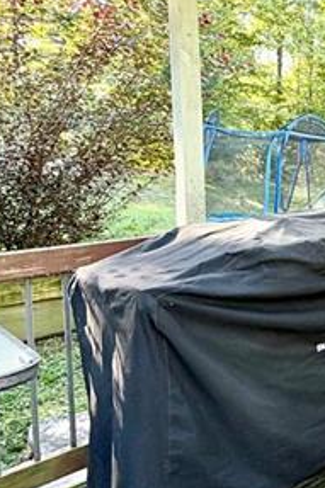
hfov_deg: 27.5
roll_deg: +1.2
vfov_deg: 49.0
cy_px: 175
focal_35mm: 39
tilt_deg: -2.5
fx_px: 529
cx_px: 441
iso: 125
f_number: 2.2
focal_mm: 2.22
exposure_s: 1/121
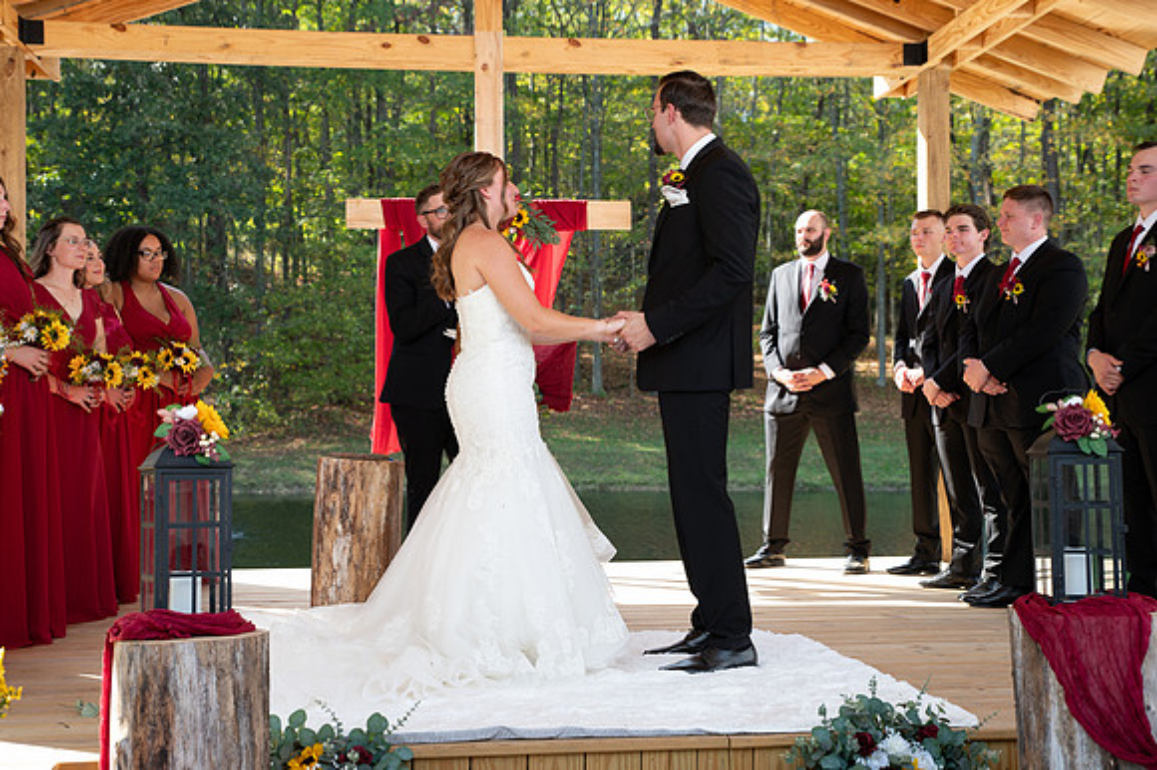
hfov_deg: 41.8
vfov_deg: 28.5
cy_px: 385
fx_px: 1513
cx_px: 563
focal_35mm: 47
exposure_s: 1/250
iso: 320
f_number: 4
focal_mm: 45
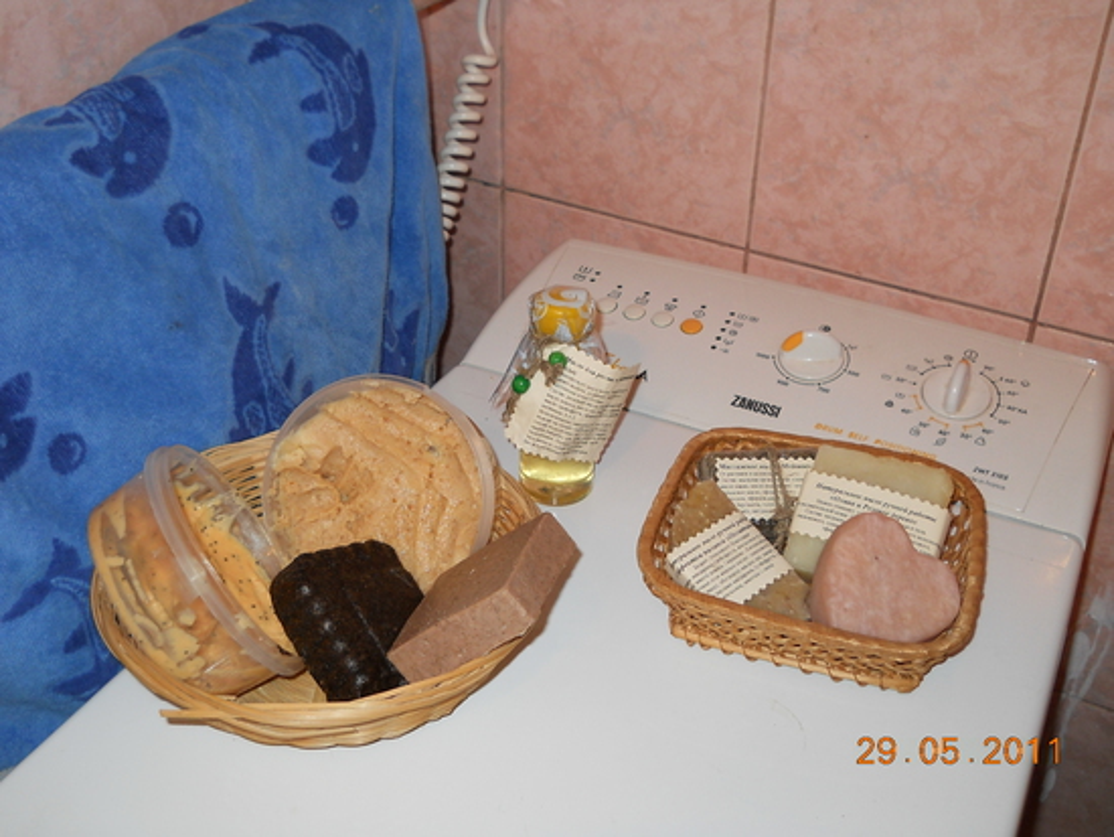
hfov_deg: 45.8
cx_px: 557
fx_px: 1320
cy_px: 418
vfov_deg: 35.2
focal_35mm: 41
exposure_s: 1/30
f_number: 3.1
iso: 80
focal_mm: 6.72
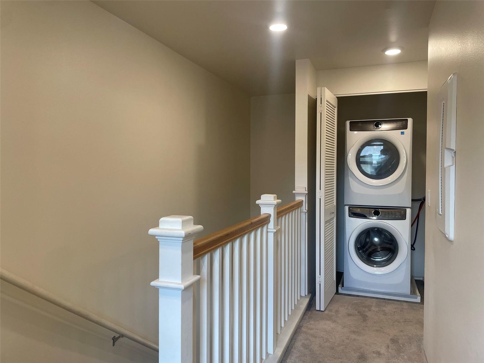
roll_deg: +0.4
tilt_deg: -0.9
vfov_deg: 53.1
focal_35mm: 26
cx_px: 242
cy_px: 182
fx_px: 364
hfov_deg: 67.3
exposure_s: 1/120
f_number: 1.6
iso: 100
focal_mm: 4.2
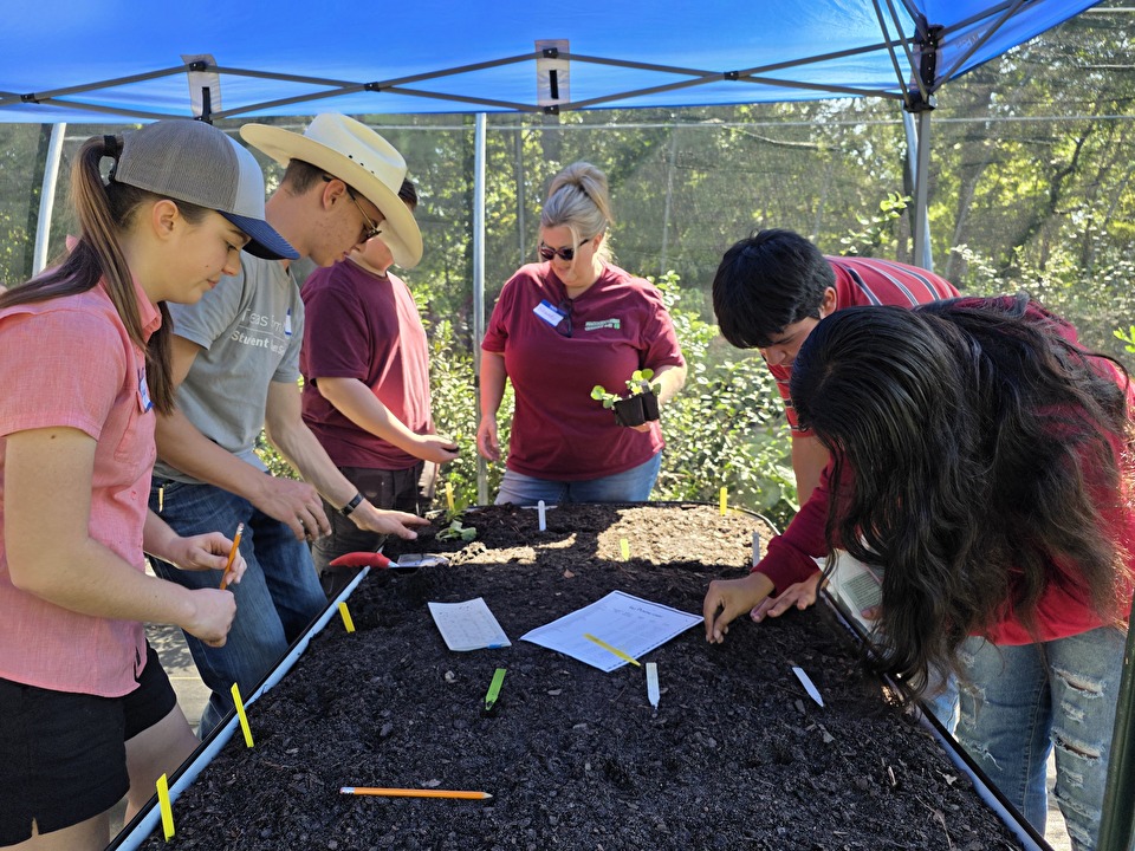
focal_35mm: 23
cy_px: 426
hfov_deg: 73.9
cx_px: 568
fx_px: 754
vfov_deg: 58.9
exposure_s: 1/359
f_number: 1.7
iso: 50
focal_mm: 6.3
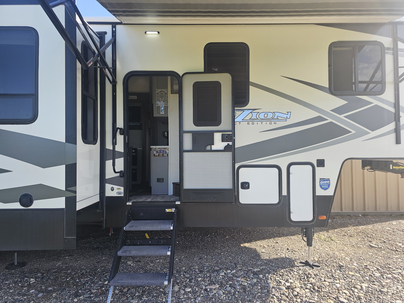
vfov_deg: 58.9
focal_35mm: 23
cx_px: 202
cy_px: 152
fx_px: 268
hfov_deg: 73.9
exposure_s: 1/359
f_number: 1.7
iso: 32
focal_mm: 6.3
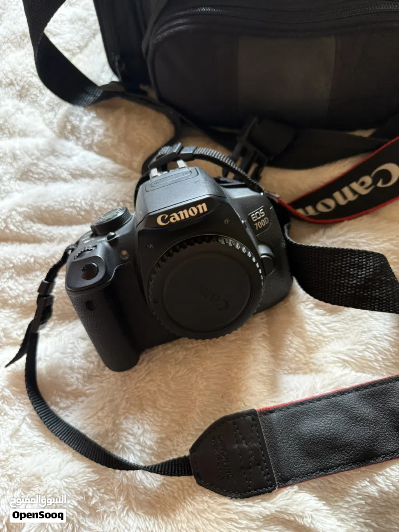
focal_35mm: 24
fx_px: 369
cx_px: 200
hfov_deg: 56.8
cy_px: 266
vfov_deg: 71.6
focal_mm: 6.76
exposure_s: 1/43
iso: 800
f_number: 1.78
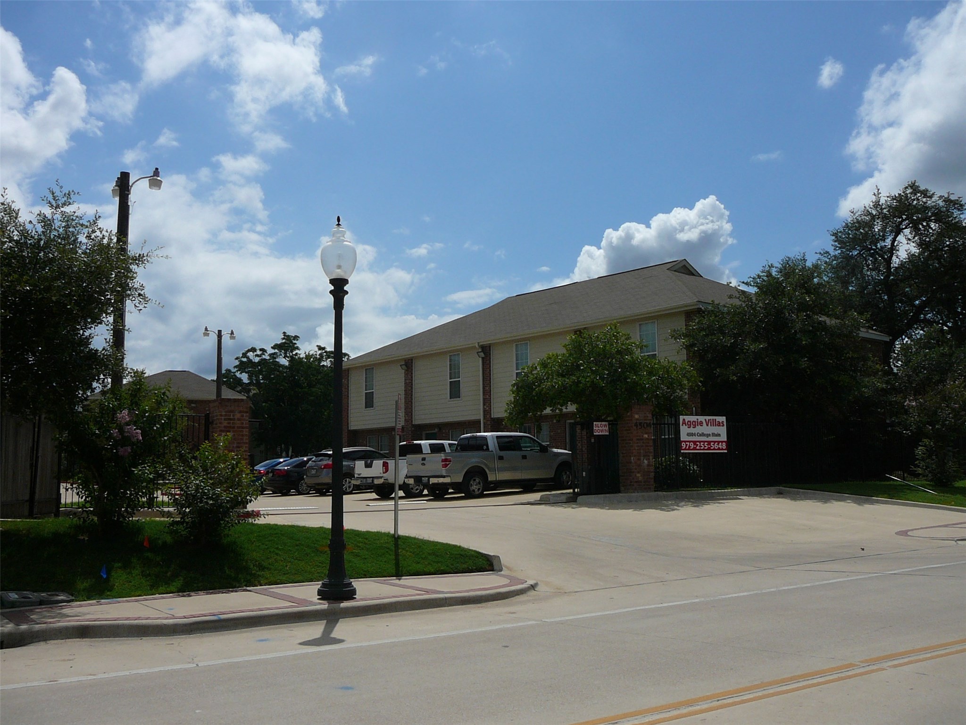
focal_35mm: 35
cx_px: 483
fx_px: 977
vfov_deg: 40.7
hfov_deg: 52.6
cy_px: 362
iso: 80
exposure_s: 1/1300
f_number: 5
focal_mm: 5.2
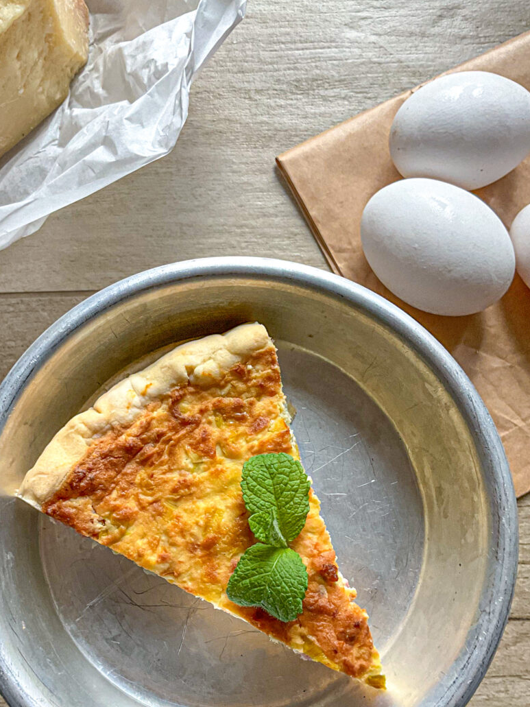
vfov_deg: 51.0
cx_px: 208
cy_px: 422
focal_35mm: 36
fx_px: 735
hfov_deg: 39.5
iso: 100
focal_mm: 3
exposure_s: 1/60
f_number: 1.8
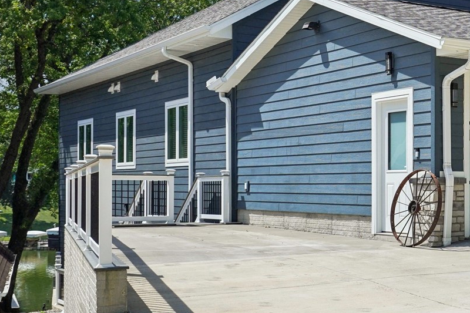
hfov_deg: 27.5
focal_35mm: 70
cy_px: 72
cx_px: 450
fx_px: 914
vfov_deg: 19.3
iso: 800
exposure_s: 1/2000
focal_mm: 33
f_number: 9
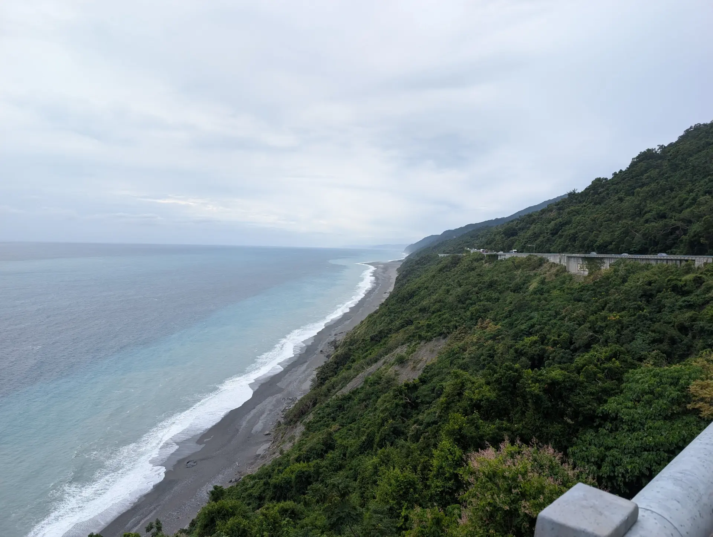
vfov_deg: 56.9
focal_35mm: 24
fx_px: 495
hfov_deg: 71.5
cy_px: 268
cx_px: 356
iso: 29
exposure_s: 1/1404
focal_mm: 6.9
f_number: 1.68
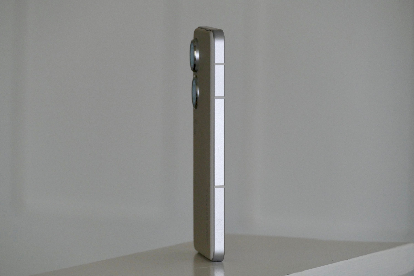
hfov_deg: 7.7
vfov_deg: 5.1
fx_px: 3093
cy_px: 138
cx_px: 207
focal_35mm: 269
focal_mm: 98.25
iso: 1000
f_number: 4
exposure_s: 1/100
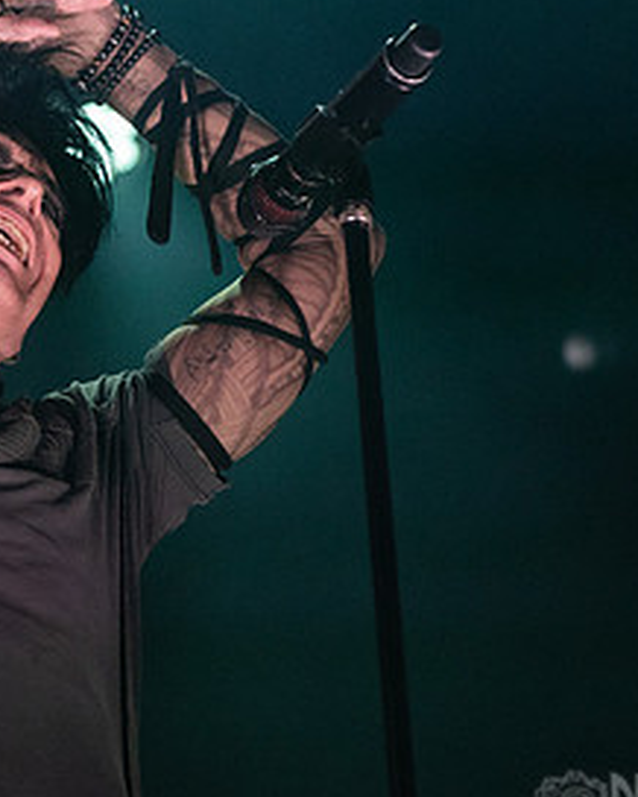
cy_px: 328
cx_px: -75
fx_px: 3702
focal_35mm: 157
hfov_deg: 9.7
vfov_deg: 12.3
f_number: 3.5
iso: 2500
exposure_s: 1/640
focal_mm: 66
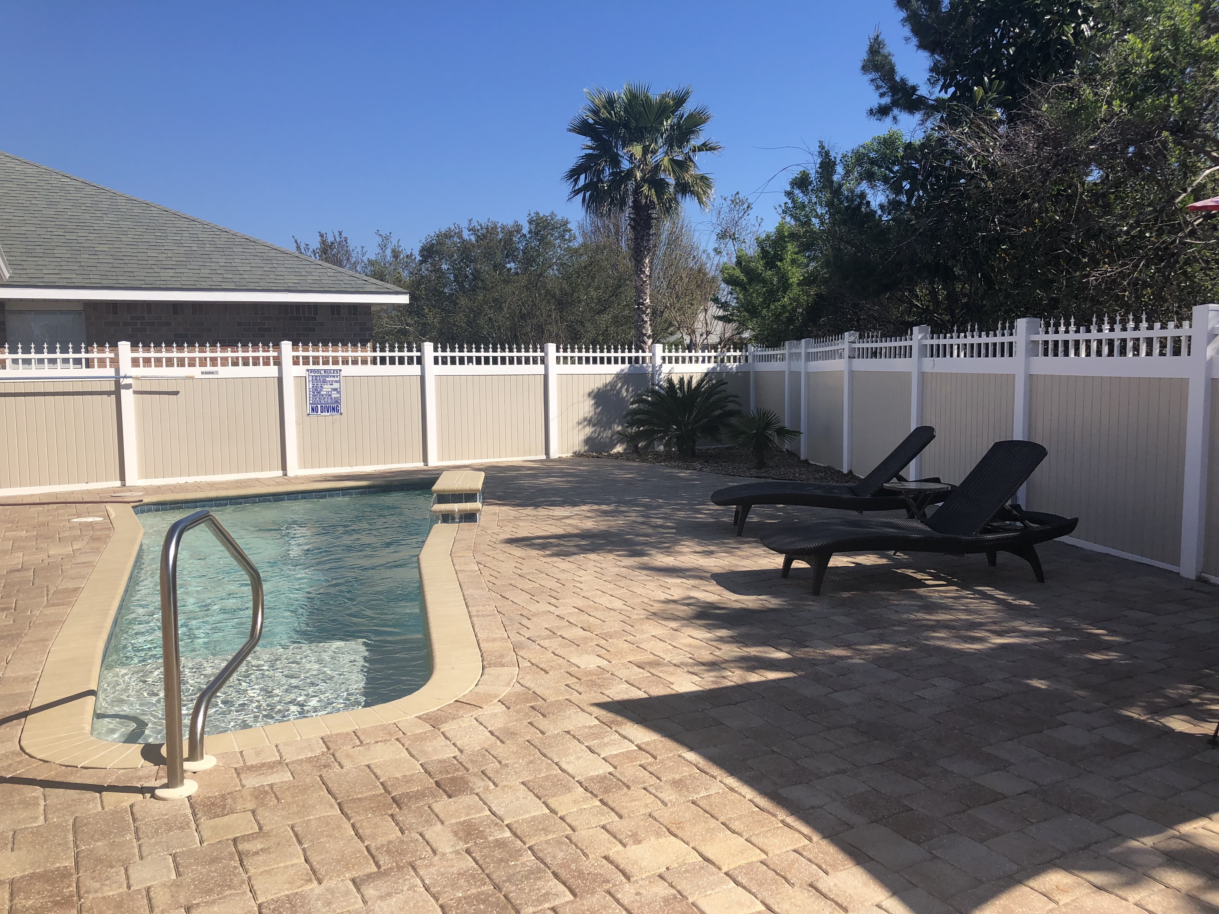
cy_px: 457
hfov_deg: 63.4
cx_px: 610
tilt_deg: -4.8
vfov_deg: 49.7
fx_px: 986
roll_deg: +0.3
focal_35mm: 28
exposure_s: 1/2404
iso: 20
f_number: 1.8
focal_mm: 4
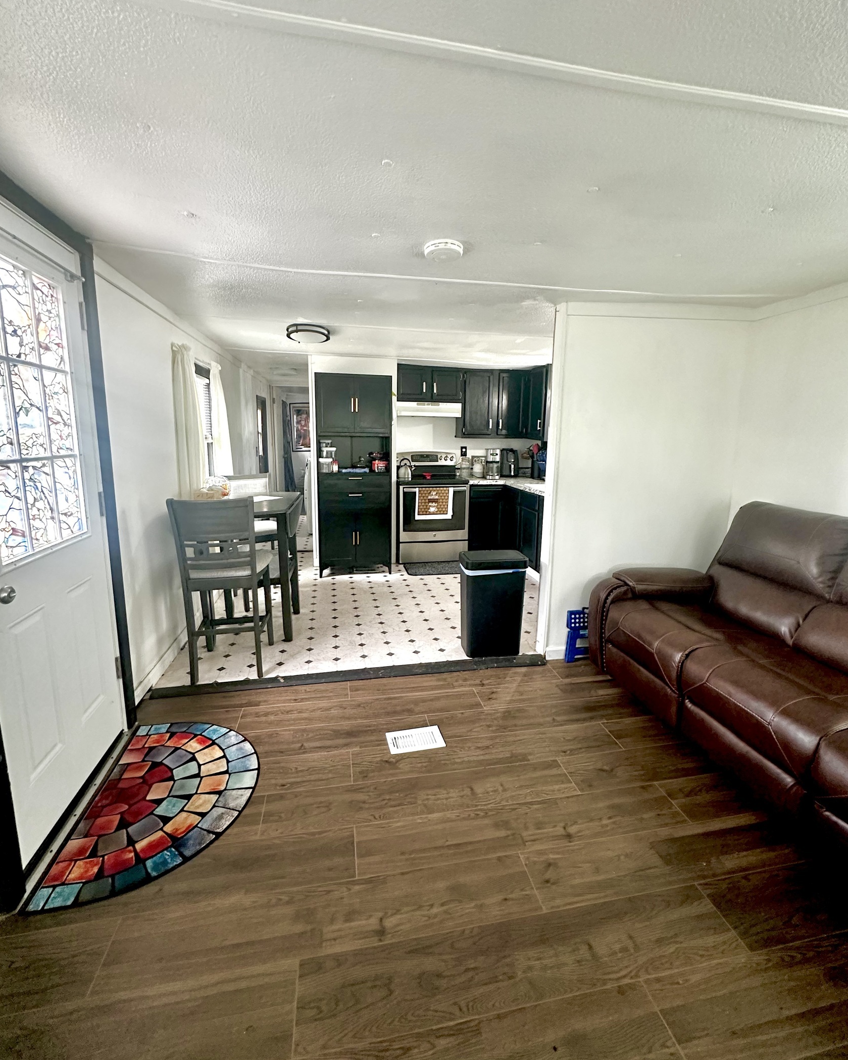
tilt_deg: -9.0
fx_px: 471
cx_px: 425
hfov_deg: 84.0
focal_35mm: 15
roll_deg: -1.9
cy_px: 521
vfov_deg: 96.8
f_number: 2.2
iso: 400
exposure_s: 1/60
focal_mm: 2.22
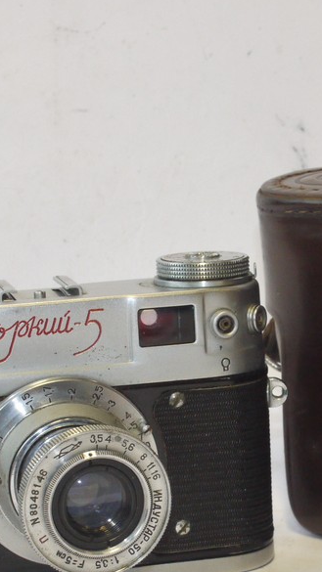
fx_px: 2034
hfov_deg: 9.0
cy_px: 418
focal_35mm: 134
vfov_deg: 16.0
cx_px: 270
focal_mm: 30
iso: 800
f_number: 9
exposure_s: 1/30
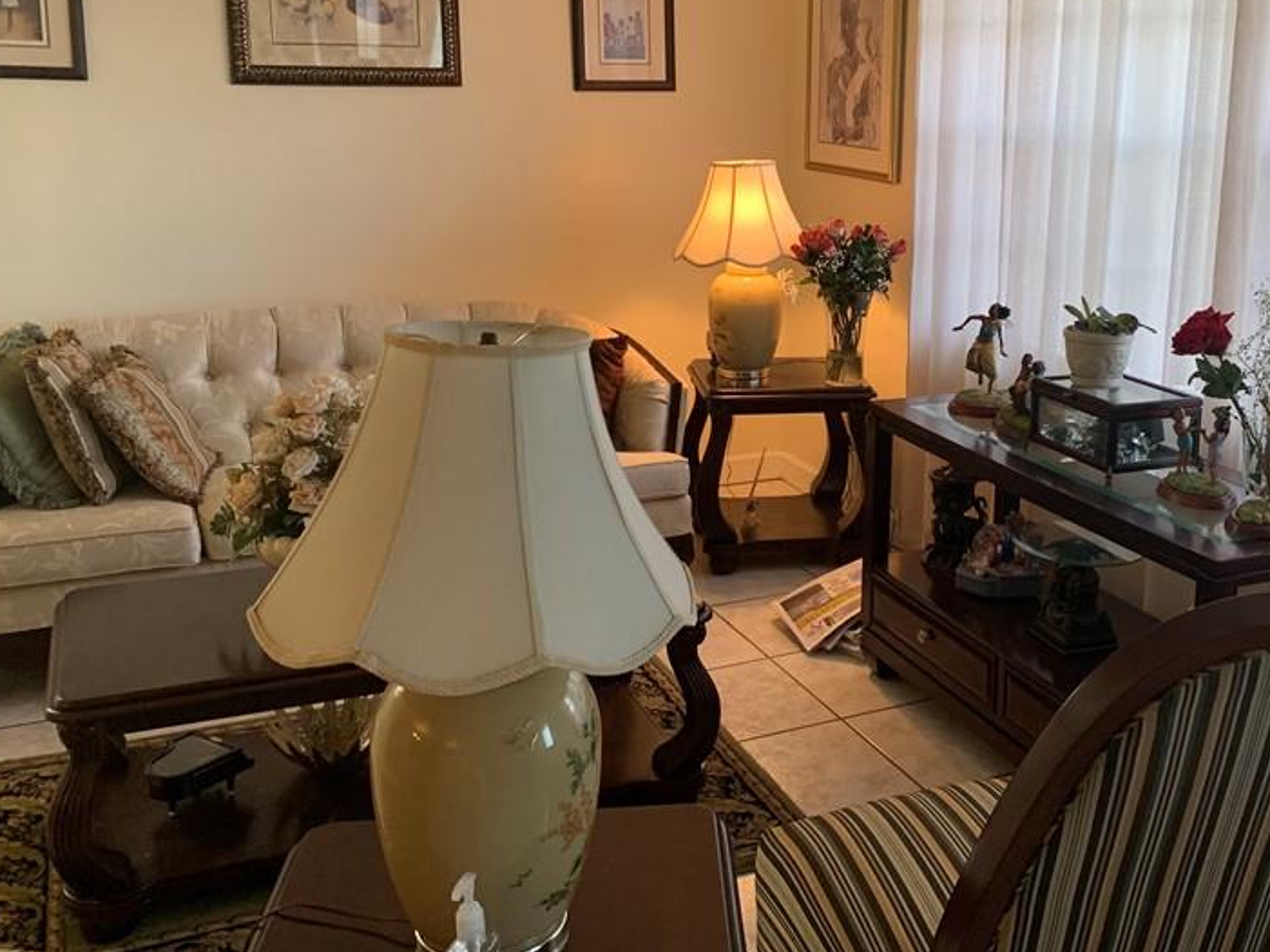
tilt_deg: -11.2
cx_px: 848
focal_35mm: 38
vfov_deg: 37.4
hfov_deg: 48.2
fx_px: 1393
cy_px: 350
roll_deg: -1.1
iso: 125
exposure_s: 1/60
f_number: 1.8
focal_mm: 4.25
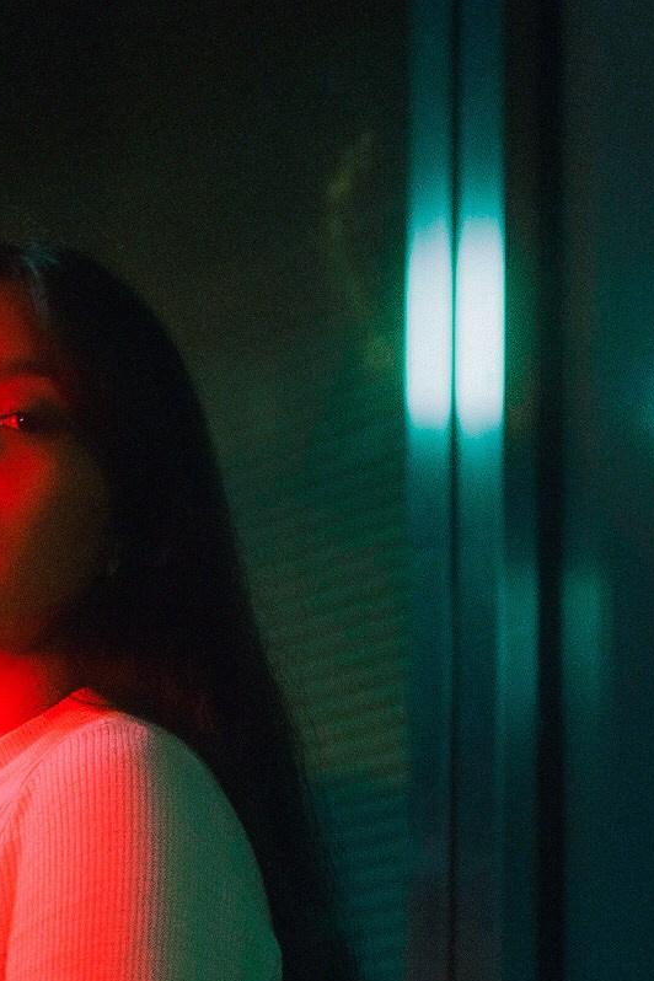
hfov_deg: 11.5
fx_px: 3215
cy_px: 675
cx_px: 20
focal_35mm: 118
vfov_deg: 17.3
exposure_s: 1/80
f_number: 2
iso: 1600
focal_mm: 35
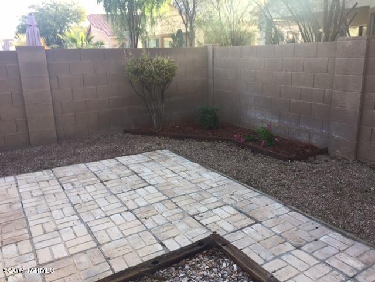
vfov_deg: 48.2
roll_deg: +0.1
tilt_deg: -13.3
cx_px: 188
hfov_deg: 61.7
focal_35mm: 29
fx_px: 314
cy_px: 141
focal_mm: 4.15
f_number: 2.2
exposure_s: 1/120
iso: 40
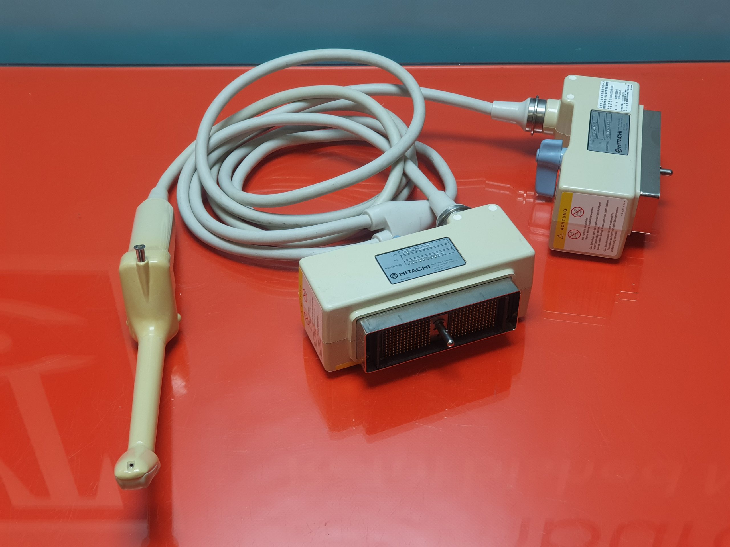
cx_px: 365
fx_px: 1097
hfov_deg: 36.8
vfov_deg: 28.0
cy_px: 274
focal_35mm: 52
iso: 80
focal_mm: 6
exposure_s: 1/33
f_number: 2.4
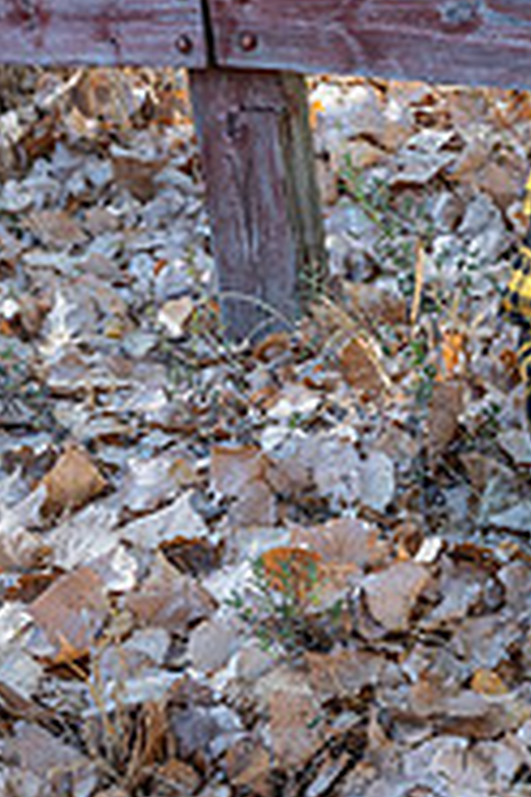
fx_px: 2478
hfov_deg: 11.1
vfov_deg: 18.1
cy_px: 191
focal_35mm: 112
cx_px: 1058
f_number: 5
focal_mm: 36
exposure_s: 1/125
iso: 50
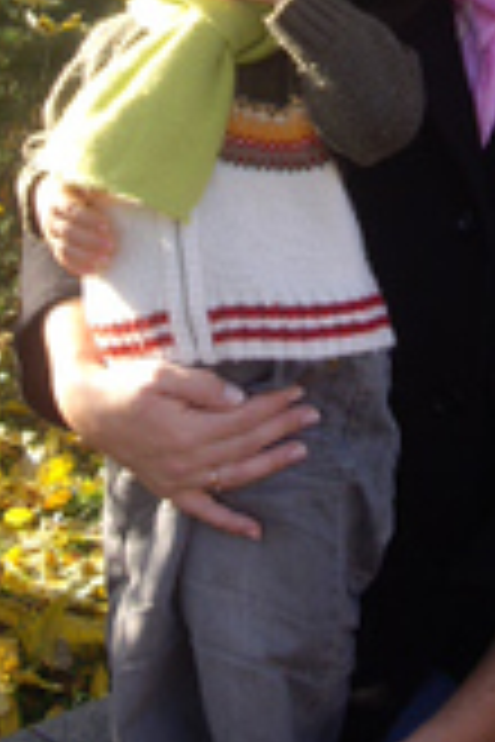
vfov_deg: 18.4
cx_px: 356
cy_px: -9
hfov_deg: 12.7
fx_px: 2227
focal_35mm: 108
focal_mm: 7.9
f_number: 2.8
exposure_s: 1/160
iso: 64
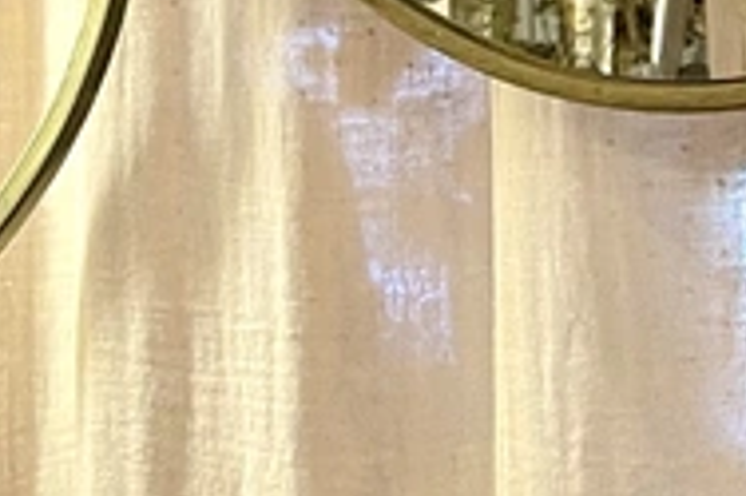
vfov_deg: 9.2
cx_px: 1083
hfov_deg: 13.4
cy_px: 694
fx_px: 3002
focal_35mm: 145
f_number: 1.6
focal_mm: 4.2
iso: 125
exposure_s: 1/50
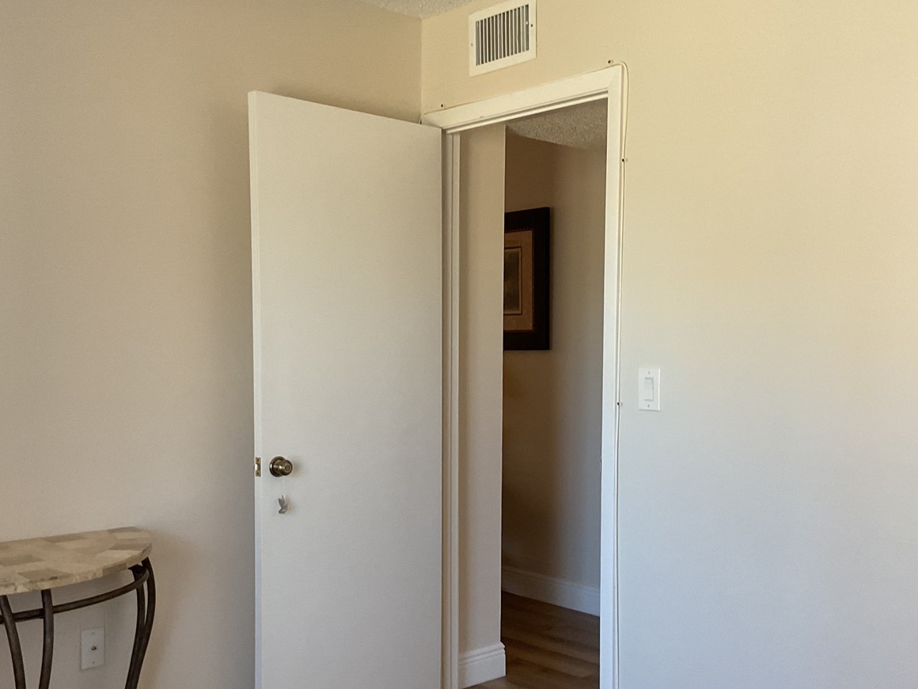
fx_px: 1061
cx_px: 453
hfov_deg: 46.8
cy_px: 413
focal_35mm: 40
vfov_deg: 35.8
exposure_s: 1/60
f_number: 1.8
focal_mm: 3
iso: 100
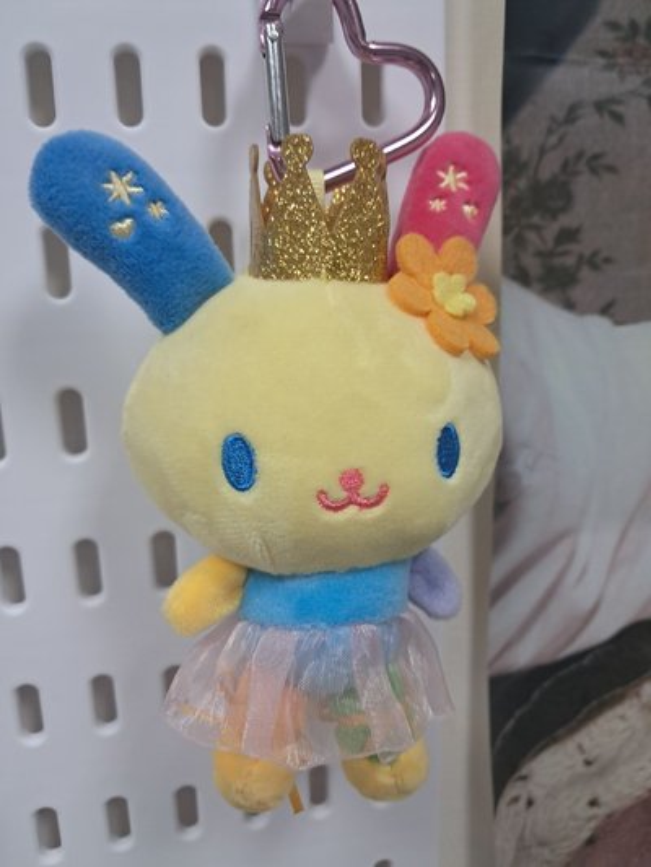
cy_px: 434
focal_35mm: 27
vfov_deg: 65.3
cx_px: 326
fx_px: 677
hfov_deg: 51.4
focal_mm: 4
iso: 200
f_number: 1.8
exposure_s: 1/60
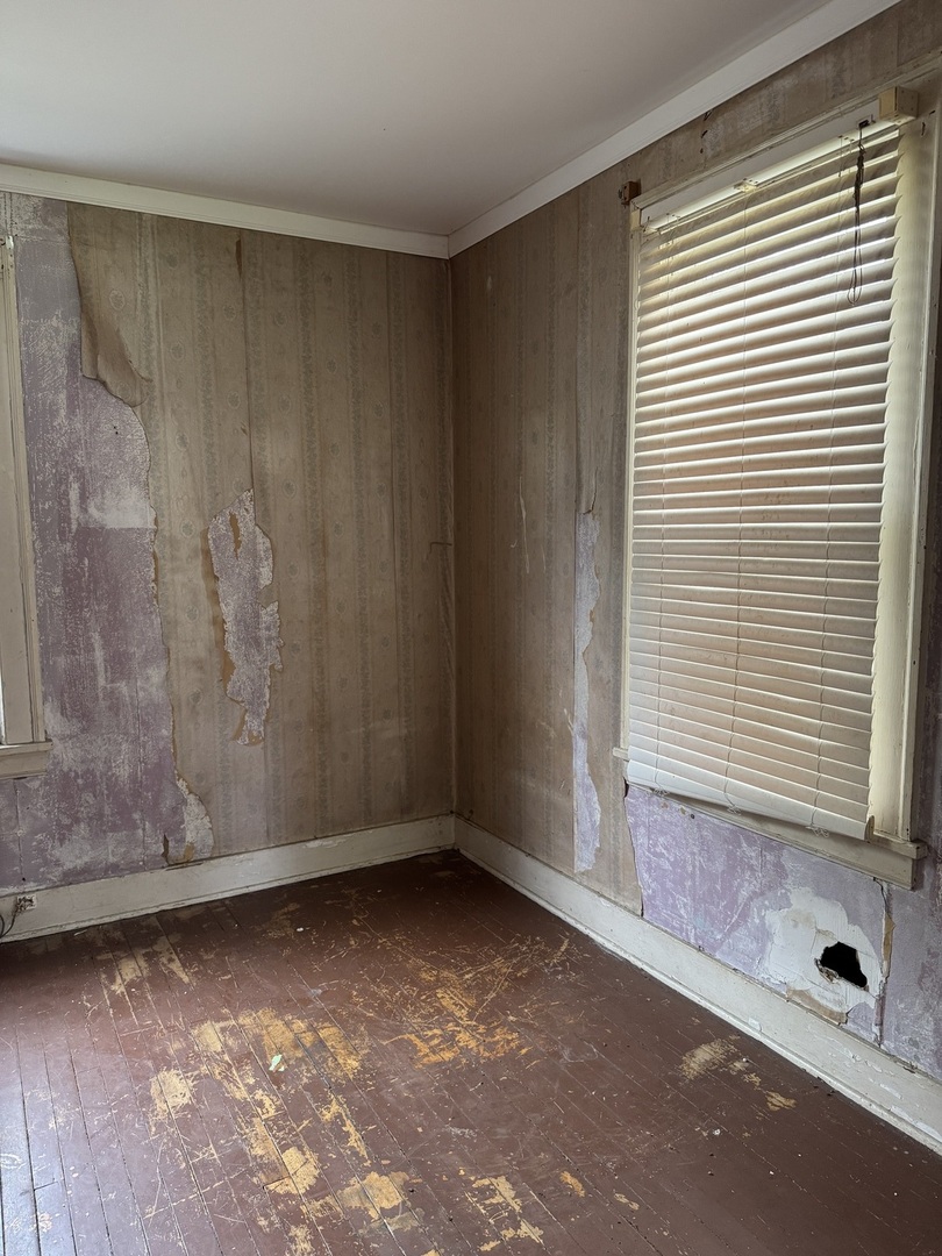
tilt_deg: -6.7
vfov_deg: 71.6
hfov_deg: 56.8
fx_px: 871
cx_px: 471
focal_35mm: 24
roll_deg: +1.1
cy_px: 628
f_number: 1.78
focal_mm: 6.76
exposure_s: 1/60
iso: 320
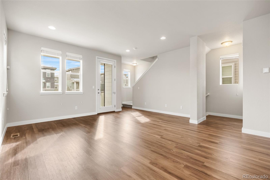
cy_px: 90
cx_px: 135
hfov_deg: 96.7
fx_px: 120
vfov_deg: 73.8
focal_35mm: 16
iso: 200
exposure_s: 1/4
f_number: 8
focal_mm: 16
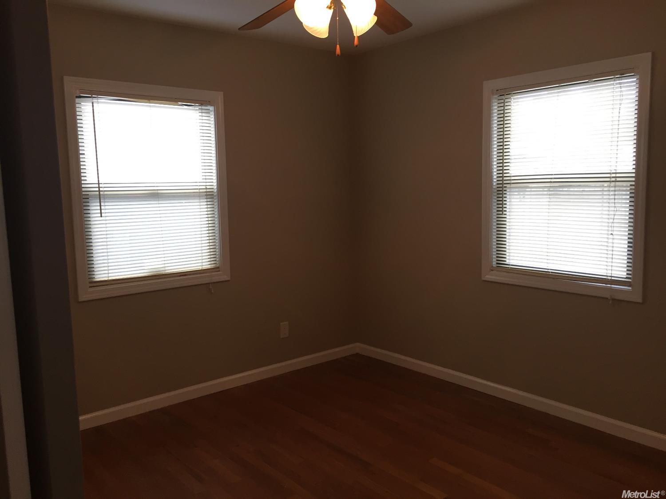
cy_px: 250
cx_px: 333
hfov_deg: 61.7
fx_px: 558
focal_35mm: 29
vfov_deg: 48.2
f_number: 2.2
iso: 40
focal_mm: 4.15
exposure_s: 1/33
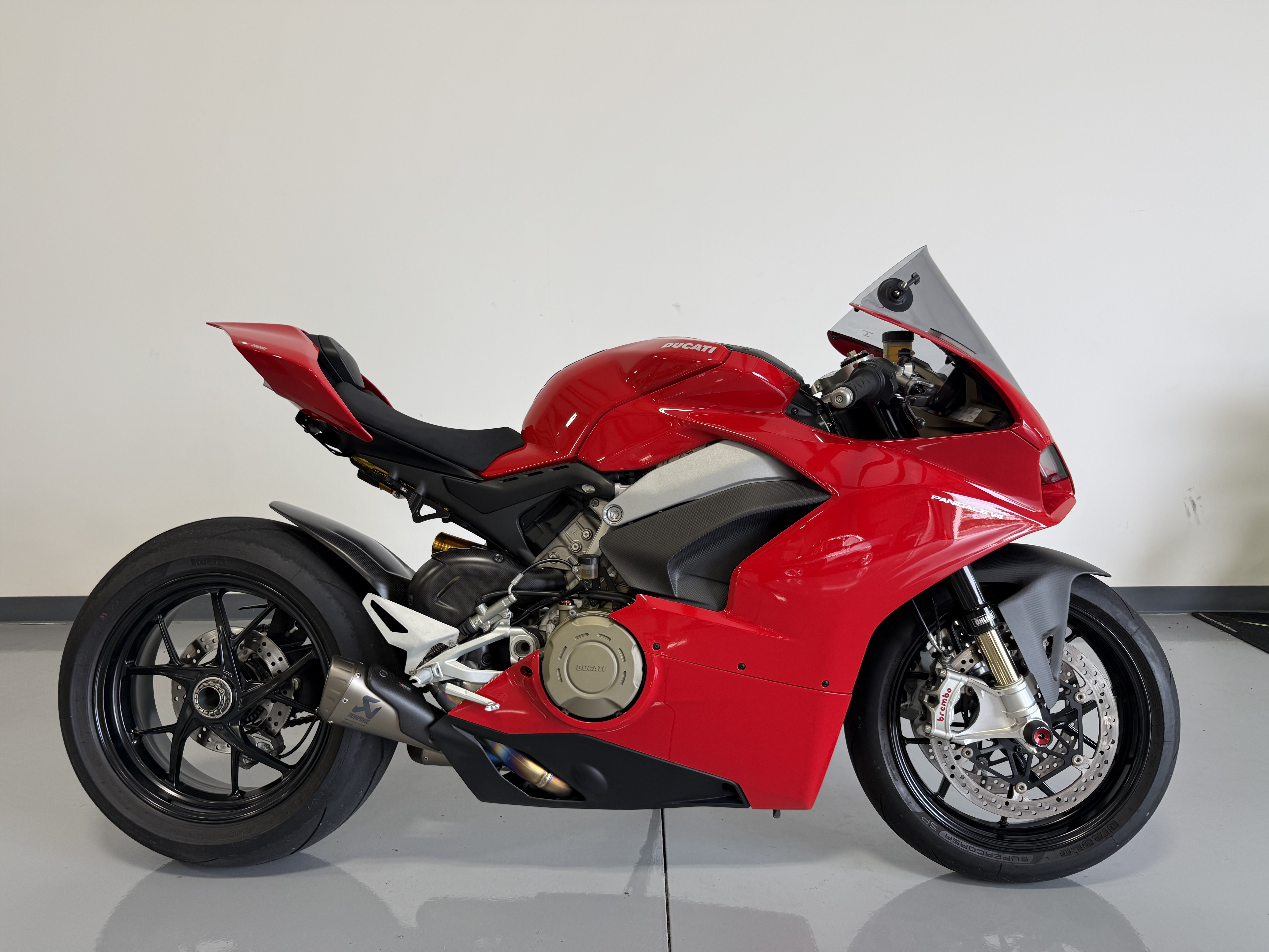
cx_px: 634
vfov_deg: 56.8
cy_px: 476
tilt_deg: -9.1
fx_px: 880
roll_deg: +0.1
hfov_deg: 71.6
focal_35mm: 24
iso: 100
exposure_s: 1/120
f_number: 1.78
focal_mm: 6.76
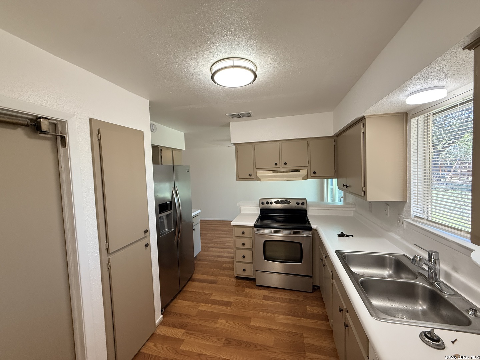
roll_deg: +2.5
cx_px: 240
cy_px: 180
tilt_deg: -2.3
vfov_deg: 85.7
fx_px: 194
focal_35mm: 14
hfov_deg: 102.1
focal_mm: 2.22
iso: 200
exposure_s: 1/120
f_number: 2.2
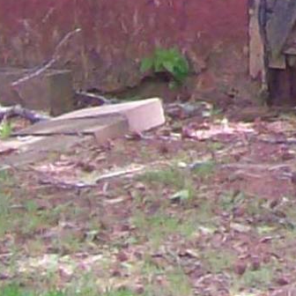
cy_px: -488
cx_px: 649
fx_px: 2748
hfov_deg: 6.0
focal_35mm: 284
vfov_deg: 5.9
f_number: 2.7
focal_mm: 6
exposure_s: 1/66.6
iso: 80
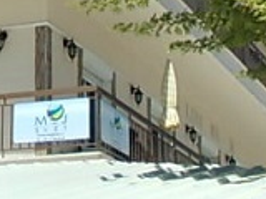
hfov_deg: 13.7
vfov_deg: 10.3
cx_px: -50
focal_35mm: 140
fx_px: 1076
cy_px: -71
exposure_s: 1/640
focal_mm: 4
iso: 80
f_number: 5.4
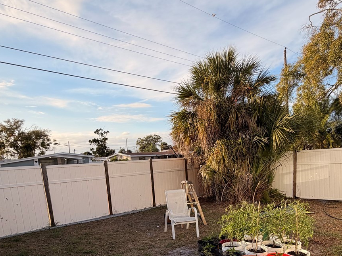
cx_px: 182
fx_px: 257
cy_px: 204
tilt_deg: -9.3
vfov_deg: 50.0
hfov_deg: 67.3
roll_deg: +2.9
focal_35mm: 26
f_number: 2.2
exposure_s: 1/770
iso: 32
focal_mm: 2.22
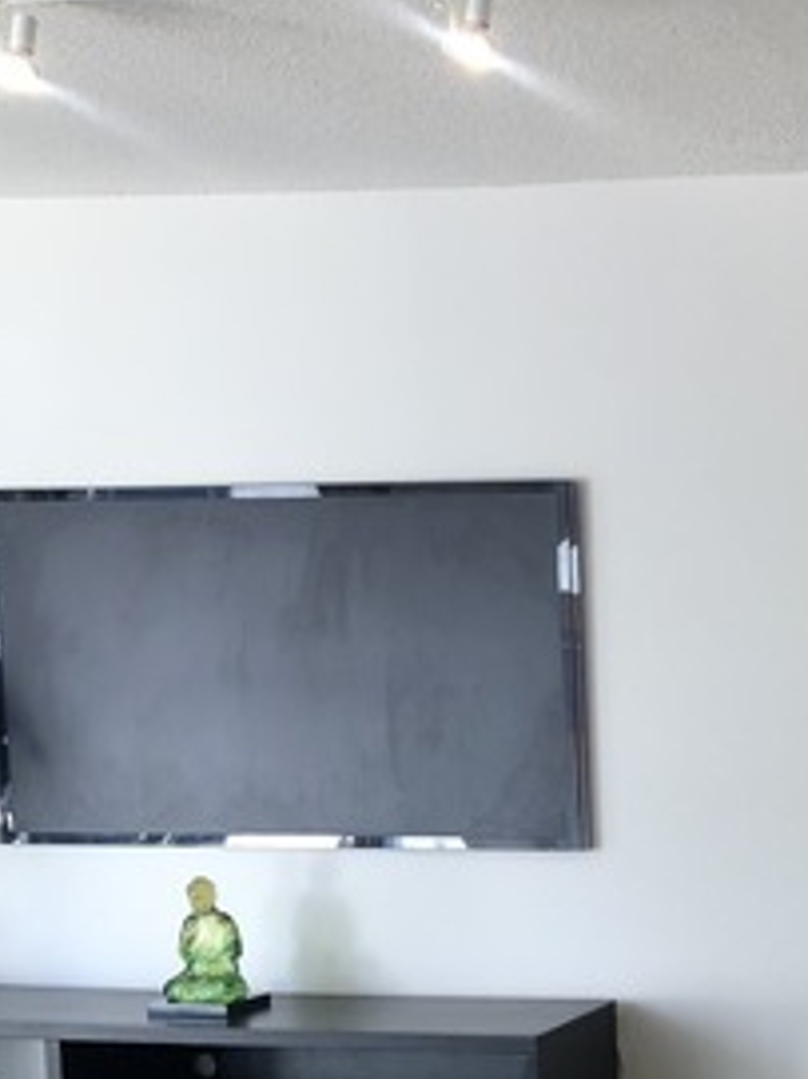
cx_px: 971
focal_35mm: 69
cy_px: 993
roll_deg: -0.3
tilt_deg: -5.7
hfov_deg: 20.0
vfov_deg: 27.1
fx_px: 2149
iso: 40
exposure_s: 1/30
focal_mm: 4
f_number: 1.8
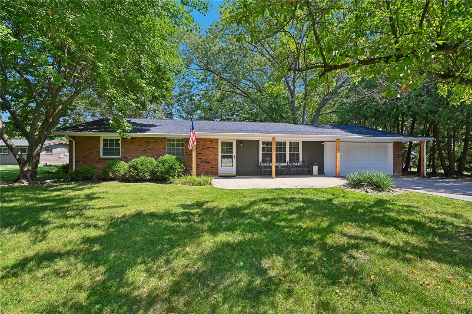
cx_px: 236
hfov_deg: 104.3
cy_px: 157
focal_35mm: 14
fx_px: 183
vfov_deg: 81.2
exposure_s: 1/750
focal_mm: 14
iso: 400
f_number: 4.8
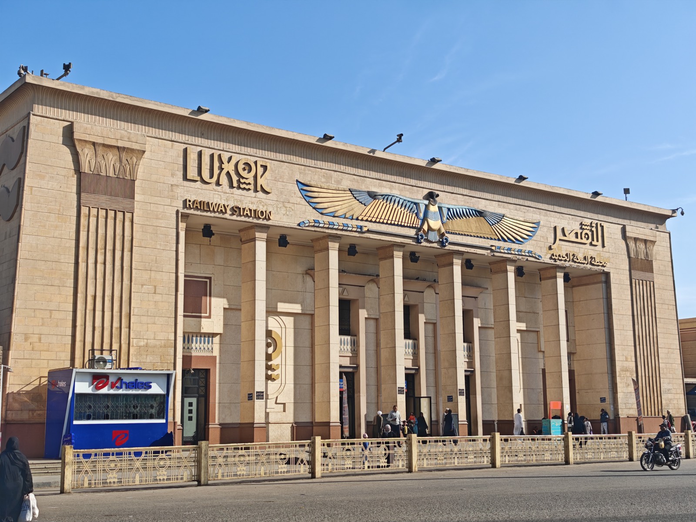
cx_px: 348
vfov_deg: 30.9
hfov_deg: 40.4
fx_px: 945
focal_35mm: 47
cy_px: 261
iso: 50
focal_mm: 6.68
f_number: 1.44
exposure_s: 1/2529
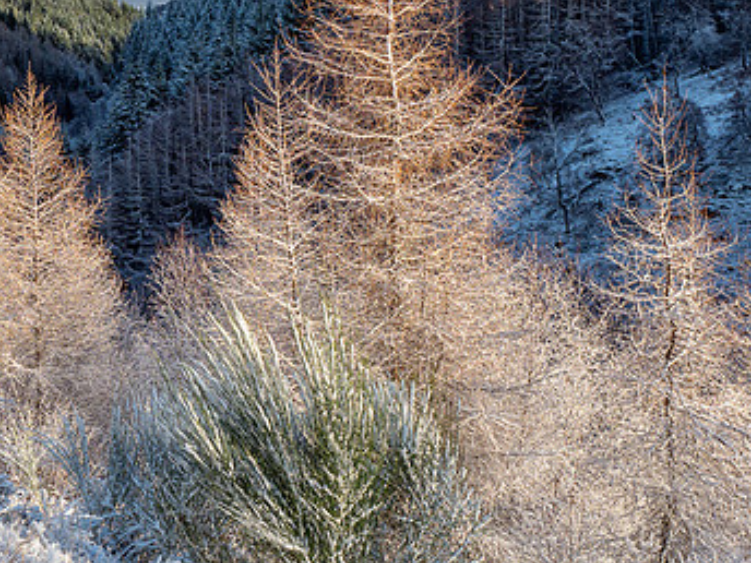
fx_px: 1388
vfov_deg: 22.9
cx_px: 181
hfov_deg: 29.7
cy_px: 243
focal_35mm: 64
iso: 200
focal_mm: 19
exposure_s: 1/125
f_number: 5.6
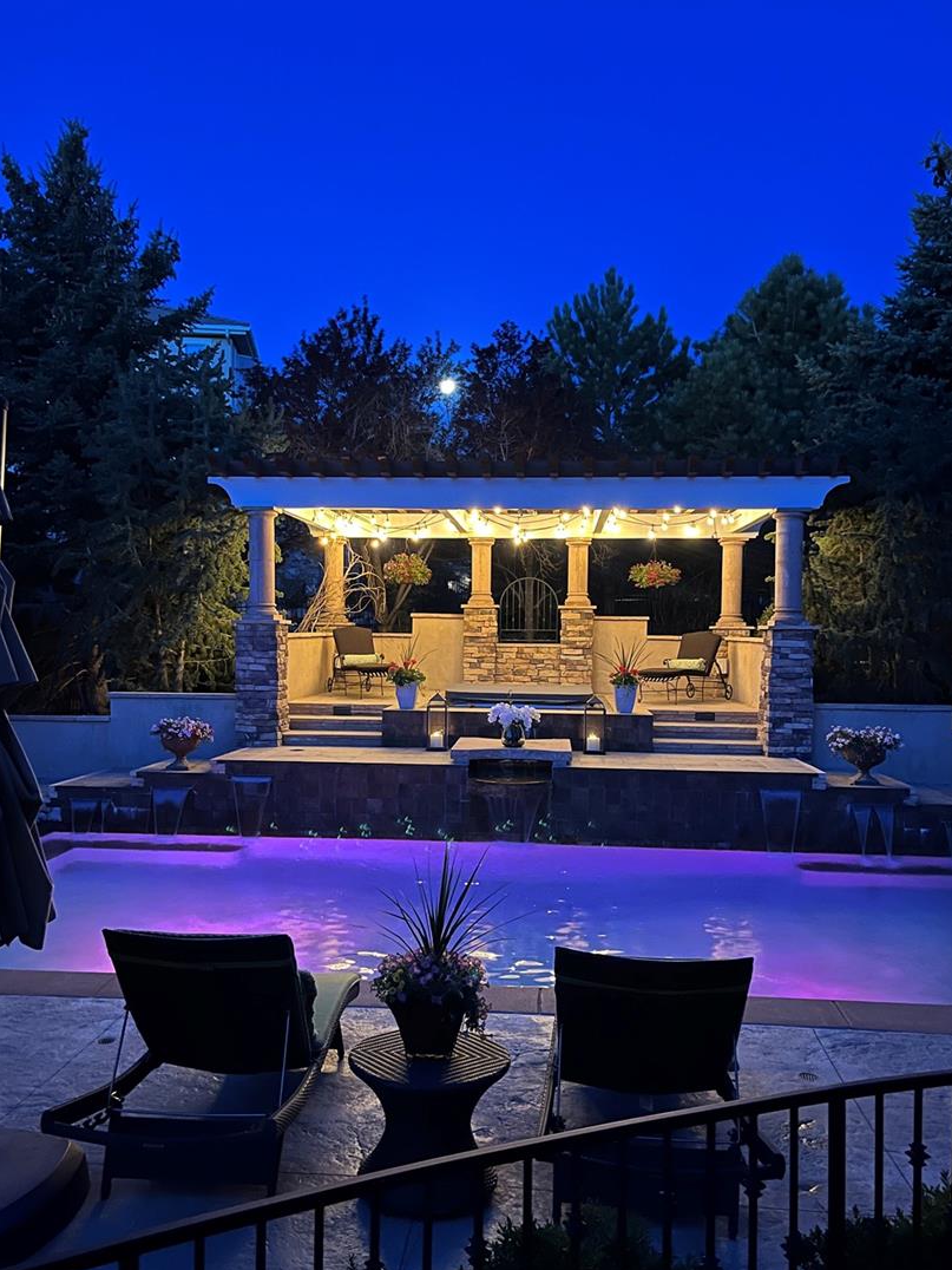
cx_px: 472
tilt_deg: -3.2
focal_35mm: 29
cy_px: 680
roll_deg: +0.5
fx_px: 1063
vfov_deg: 61.6
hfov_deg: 48.2
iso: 640
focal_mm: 5.1
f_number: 1.6
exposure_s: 1/9
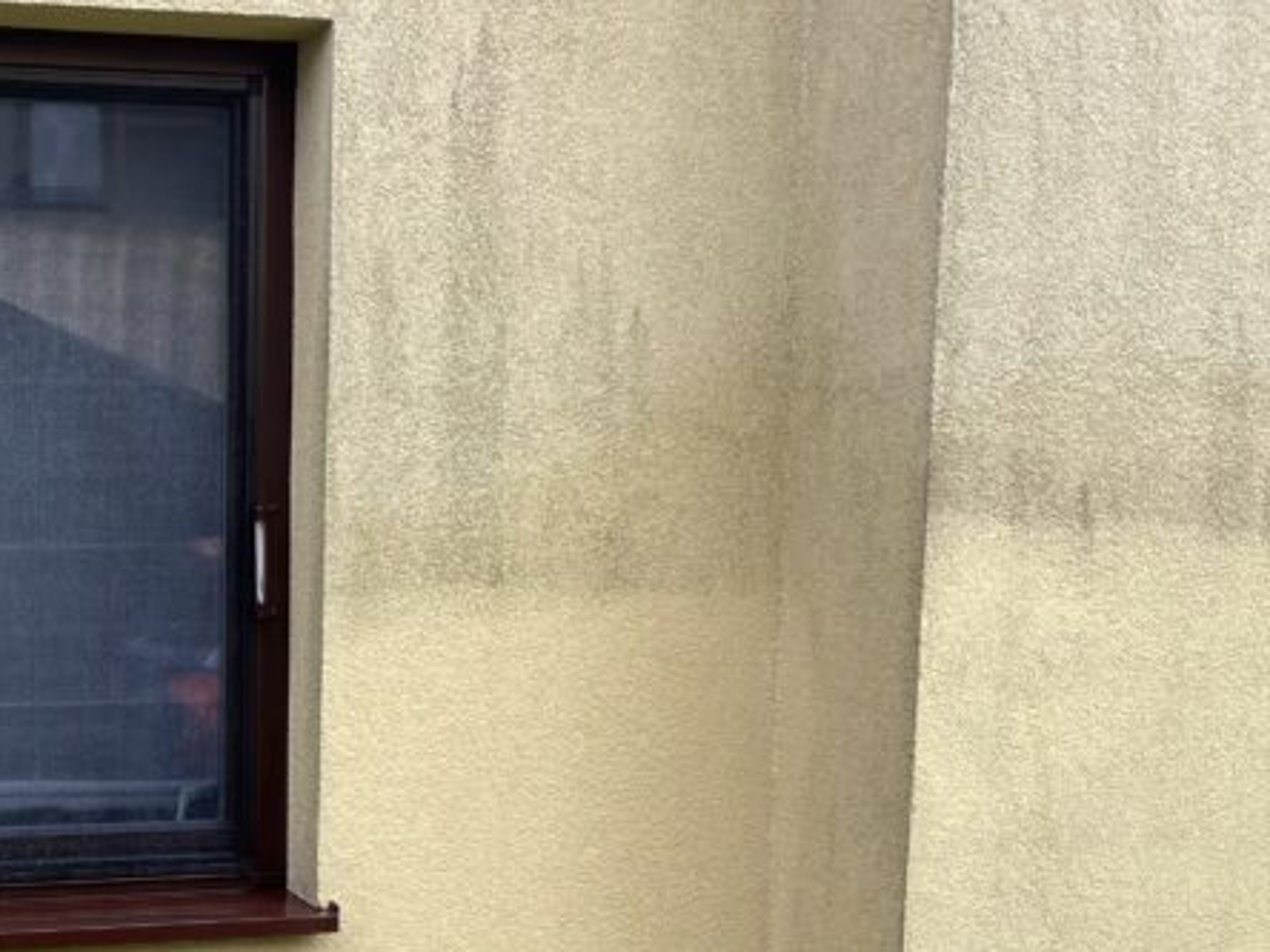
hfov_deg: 30.5
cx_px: 80
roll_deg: +0.6
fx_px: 2201
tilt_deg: -10.2
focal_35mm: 60
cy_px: 935
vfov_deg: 23.5
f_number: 1.8
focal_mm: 4.25
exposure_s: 1/544
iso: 32
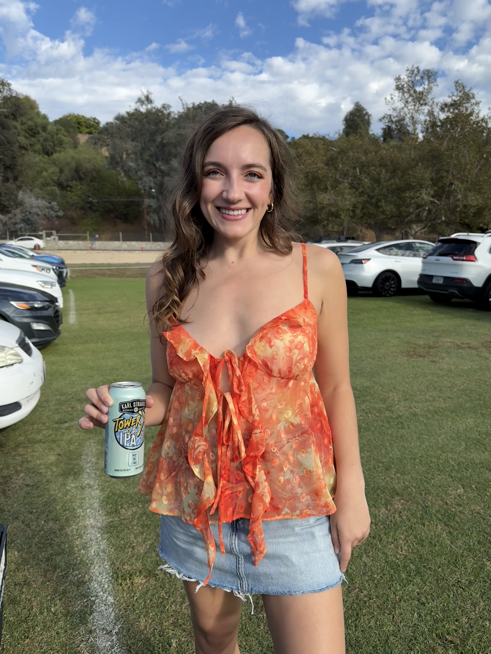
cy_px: 327
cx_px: 246
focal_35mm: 24
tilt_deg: -7.6
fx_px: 454
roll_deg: +0.0
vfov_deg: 71.6
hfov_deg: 56.8
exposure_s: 1/3021
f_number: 1.78
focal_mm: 6.76
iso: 80
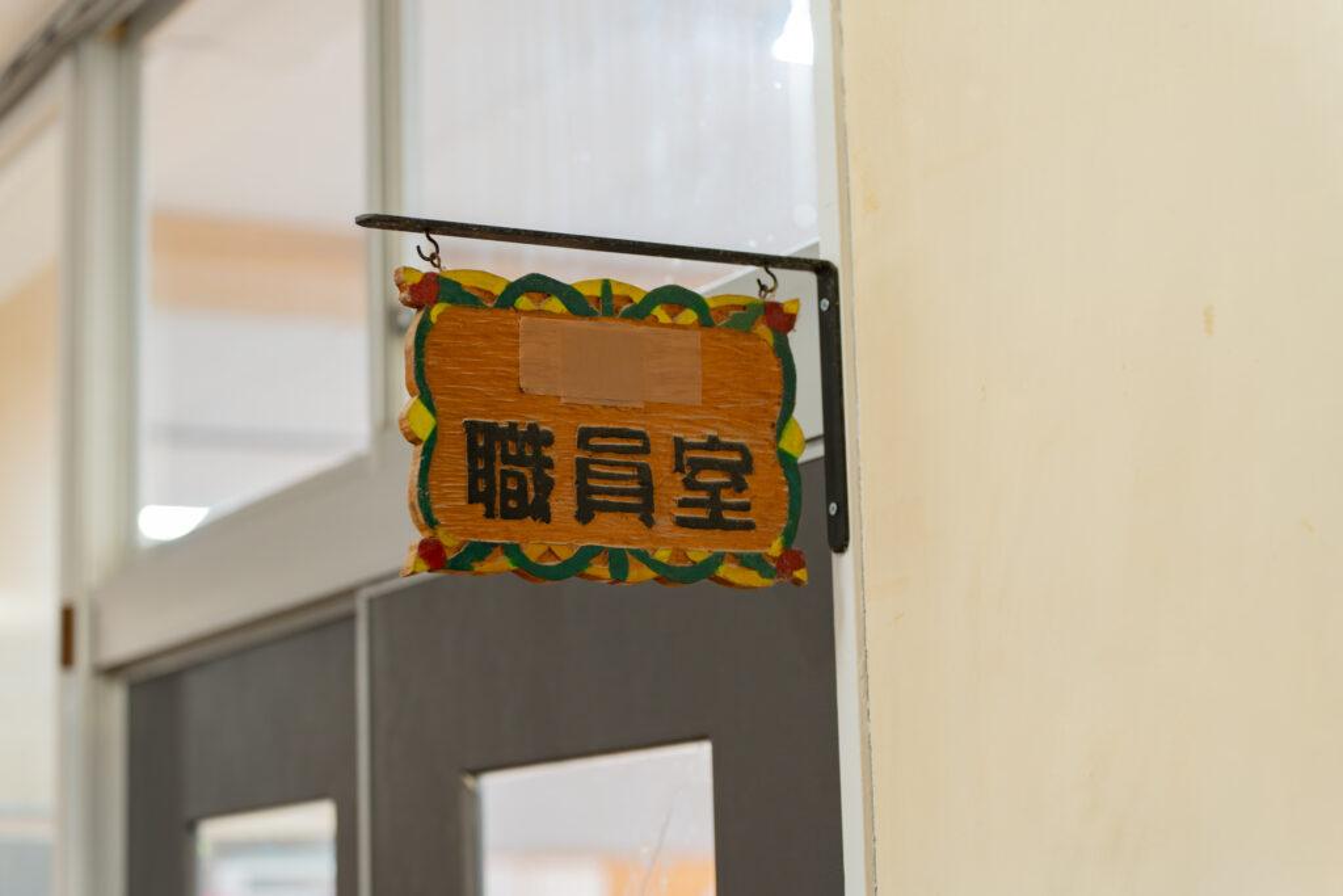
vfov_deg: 18.0
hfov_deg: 26.6
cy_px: 448
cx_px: 672
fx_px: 2835
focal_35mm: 76
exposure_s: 1/40
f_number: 2.8
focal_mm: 76
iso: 800
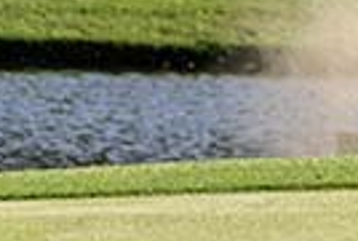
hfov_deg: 1.9
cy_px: -356
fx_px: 11033
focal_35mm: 1107
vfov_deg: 1.2
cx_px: 238
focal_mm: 155
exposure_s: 1/2000
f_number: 7.1
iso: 640
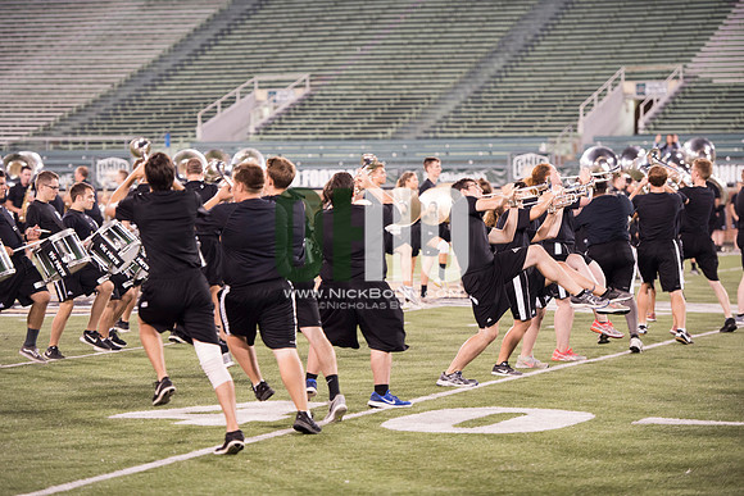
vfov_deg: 11.0
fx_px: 2584
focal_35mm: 125
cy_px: 248
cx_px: 372
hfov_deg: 16.4
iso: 1000
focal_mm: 125
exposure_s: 1/320
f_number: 2.8
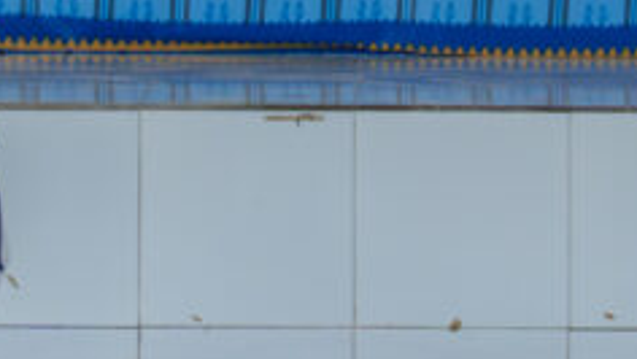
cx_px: 354
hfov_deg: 4.3
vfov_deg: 2.4
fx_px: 8420
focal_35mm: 498
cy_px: -463
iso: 1250
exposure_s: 1/100
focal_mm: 73
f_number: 4
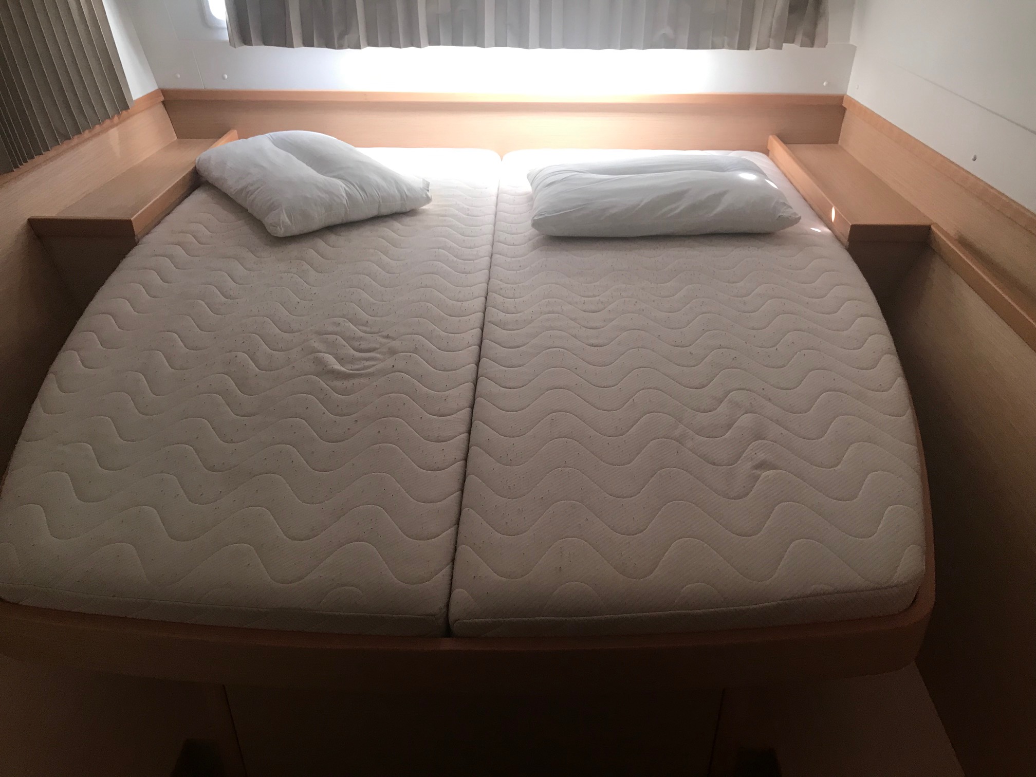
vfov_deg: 49.7
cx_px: 518
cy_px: 388
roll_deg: -0.9
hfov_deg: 63.4
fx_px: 838
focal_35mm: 28
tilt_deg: -29.6
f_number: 1.8
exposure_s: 1/20
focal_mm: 3.99
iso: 32
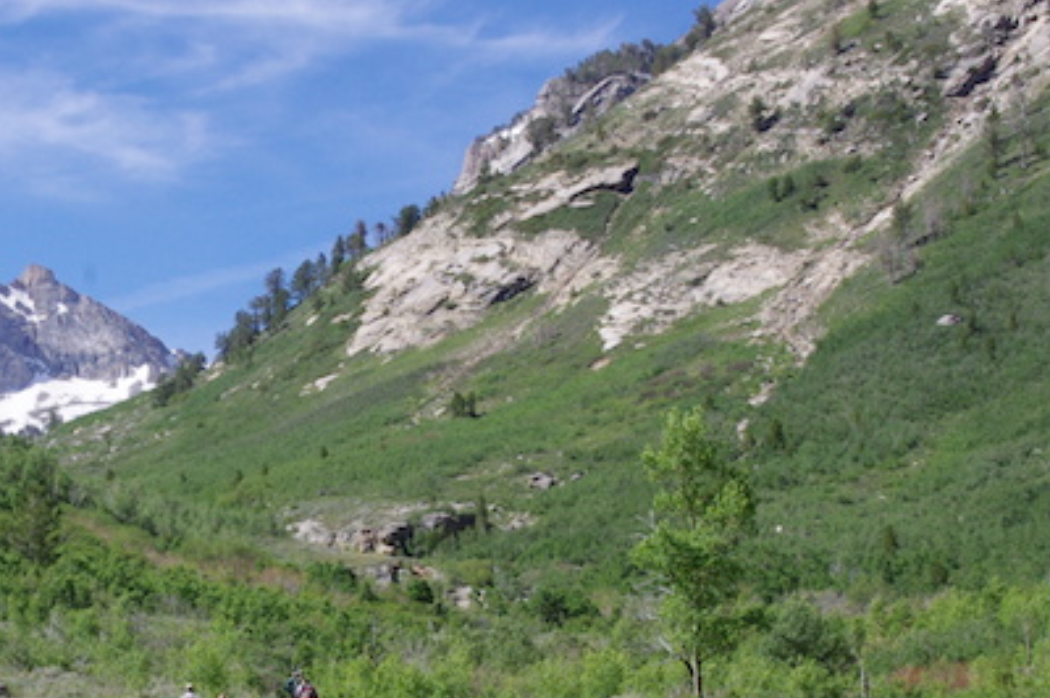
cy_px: 500
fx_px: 2448
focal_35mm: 84
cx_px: 171
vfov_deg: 16.2
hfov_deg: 23.7
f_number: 14
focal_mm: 28.13
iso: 400
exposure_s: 1/250
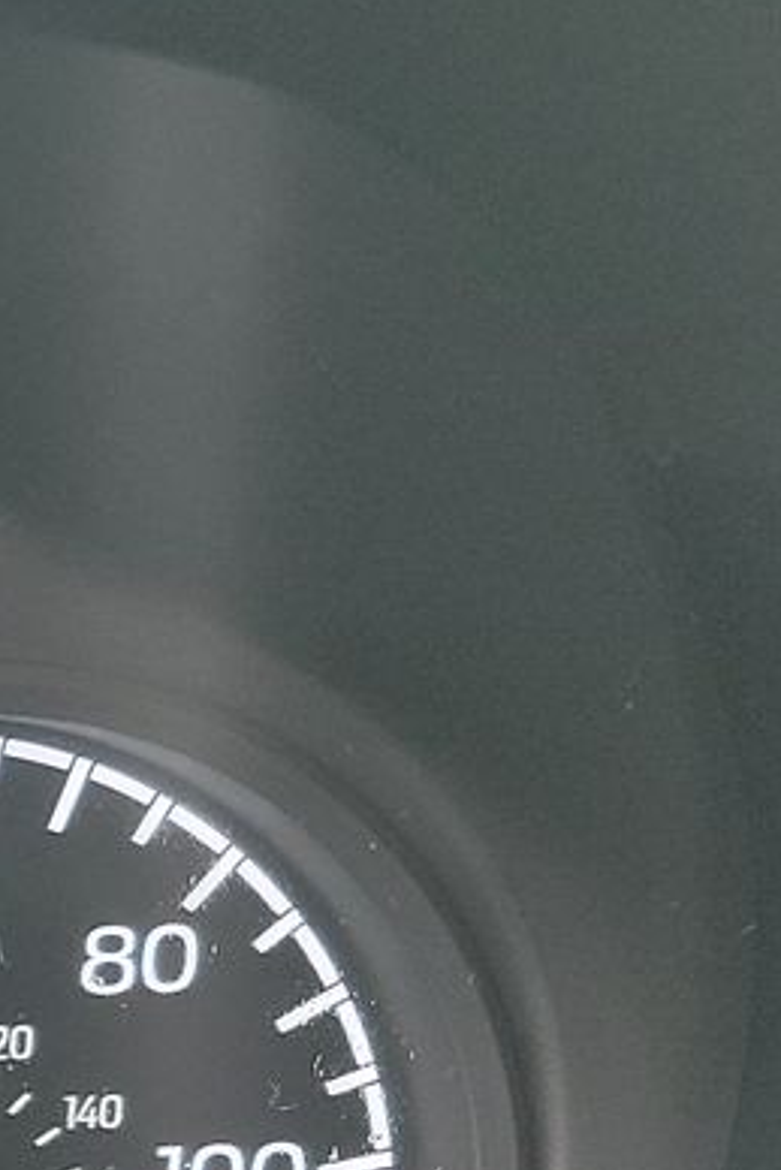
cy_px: 1191
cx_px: -1478
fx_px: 3349
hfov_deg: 10.2
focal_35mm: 103
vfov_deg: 19.2
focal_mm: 6.7
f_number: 1.8
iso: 105
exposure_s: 1/59
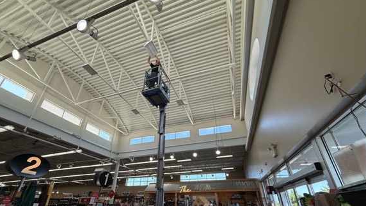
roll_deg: +0.1
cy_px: 130
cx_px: 178
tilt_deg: +25.3
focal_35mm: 16
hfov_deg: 99.3
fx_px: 155
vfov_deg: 66.0
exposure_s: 1/193
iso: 64
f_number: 2.2
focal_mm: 2.22
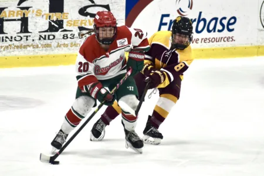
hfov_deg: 8.6
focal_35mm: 240
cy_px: 88
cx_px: 132
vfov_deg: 5.7
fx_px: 1760
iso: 800
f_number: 5
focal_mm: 160
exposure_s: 1/500
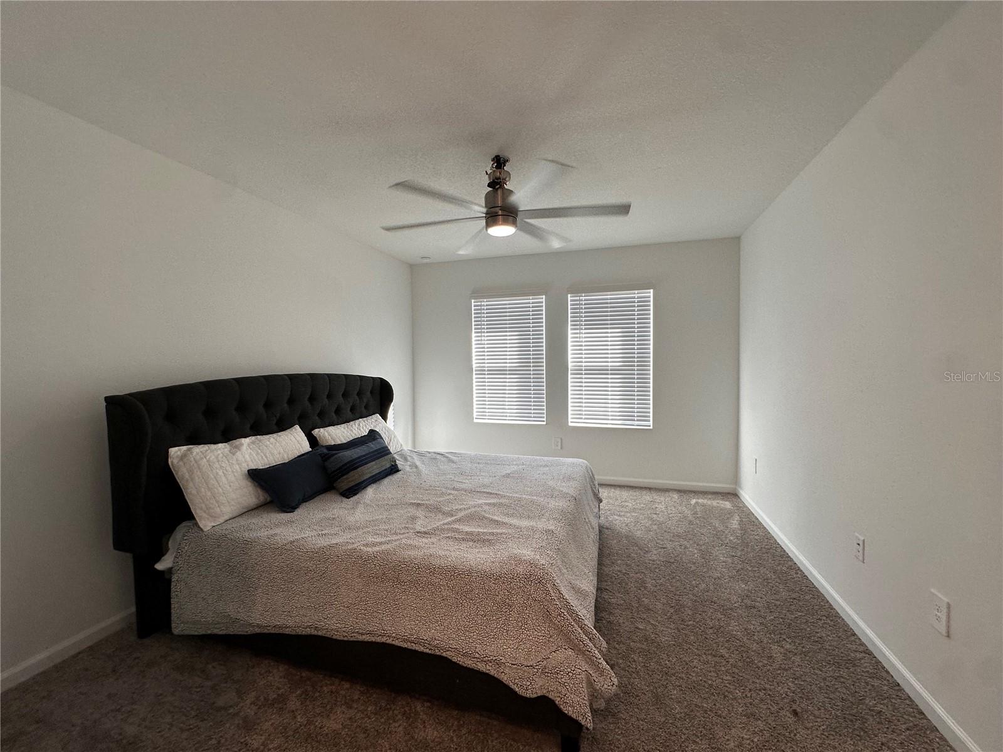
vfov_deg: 85.7
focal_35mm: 14
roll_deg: +1.1
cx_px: 502
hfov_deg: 102.1
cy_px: 376
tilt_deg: -2.0
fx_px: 406
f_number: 2.2
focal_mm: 2.22
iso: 125
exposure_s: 1/120
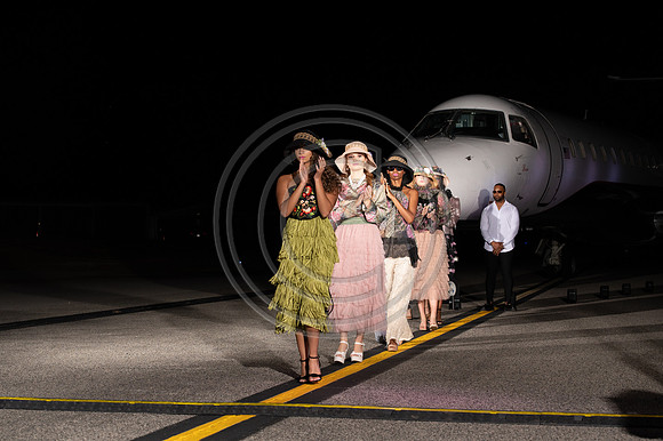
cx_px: 332
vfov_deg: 19.4
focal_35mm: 70
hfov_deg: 28.9
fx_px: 1288
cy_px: 220
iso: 1000
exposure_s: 1/200
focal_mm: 70
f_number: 6.3
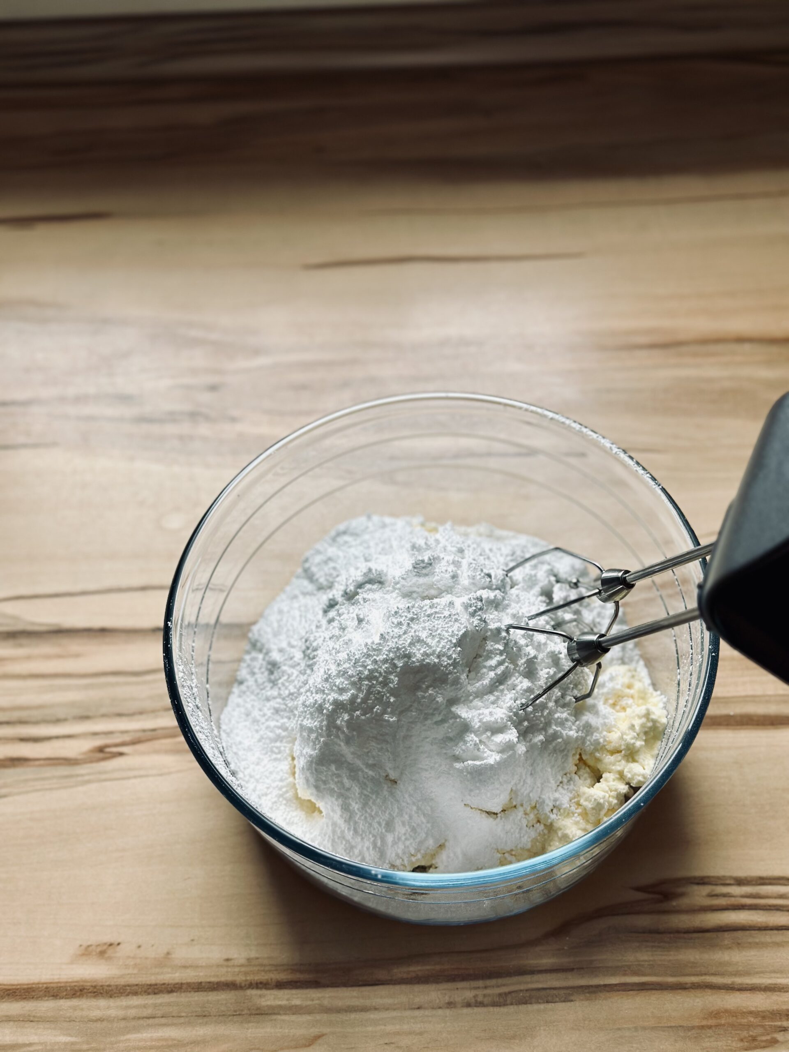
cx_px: 394
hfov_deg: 30.3
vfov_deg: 39.7
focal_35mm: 48
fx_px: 1459
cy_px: 526
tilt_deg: -58.1
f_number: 1.78
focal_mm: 6.86
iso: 80
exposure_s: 1/218
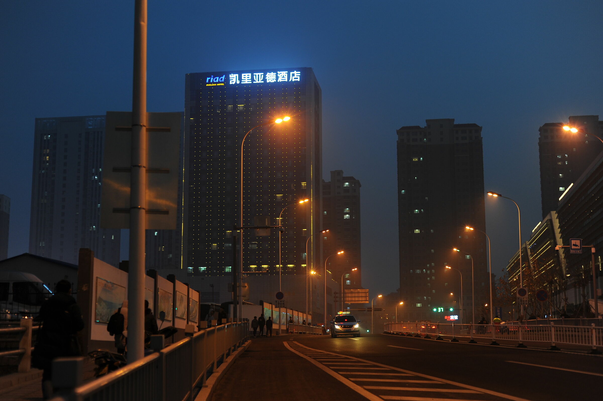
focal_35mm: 50
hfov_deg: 39.6
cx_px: 302
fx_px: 837
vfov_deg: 27.0
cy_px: 200
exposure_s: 1/80
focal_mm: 50
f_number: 2.8
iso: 500
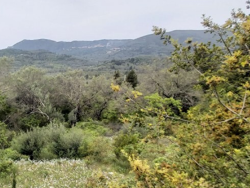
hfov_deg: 60.6
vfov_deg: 54.5
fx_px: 181
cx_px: 33
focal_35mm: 25
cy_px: 112
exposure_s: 1/464
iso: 40
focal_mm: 1.42
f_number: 2.2
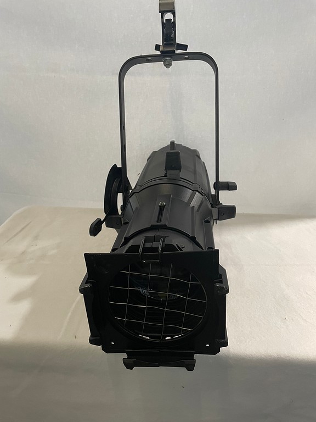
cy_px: 211
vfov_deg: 67.3
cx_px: 158
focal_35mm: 26
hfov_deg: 53.1
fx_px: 316
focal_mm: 4.2
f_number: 1.6
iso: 200
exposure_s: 1/60
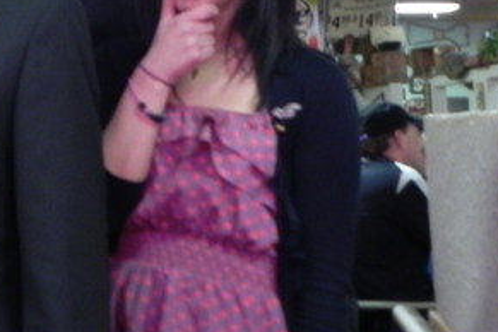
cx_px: -163
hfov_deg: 21.9
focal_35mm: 83
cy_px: -39
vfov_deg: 16.0
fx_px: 1148
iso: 400
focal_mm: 5.2
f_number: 2.8
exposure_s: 1/9.2
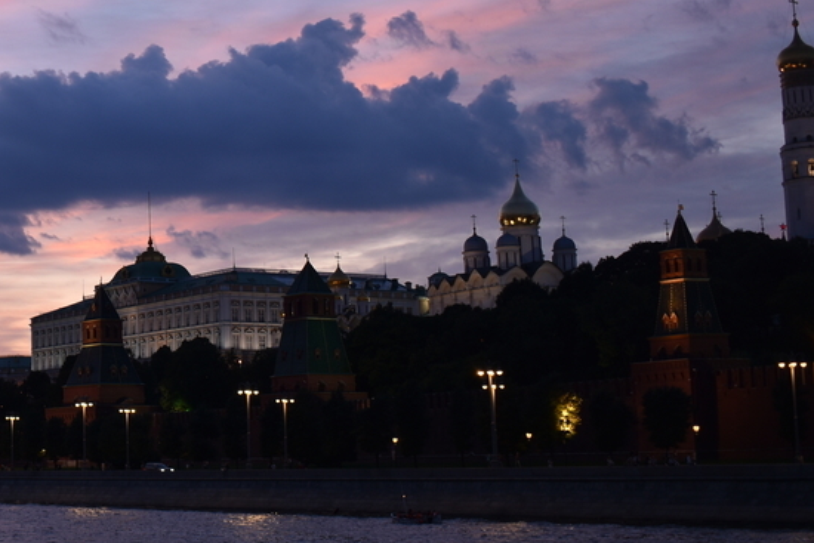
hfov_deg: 26.2
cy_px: 172
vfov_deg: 18.9
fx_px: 1628
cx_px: -44
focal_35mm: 72
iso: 100
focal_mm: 22
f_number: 3.8
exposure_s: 1/30
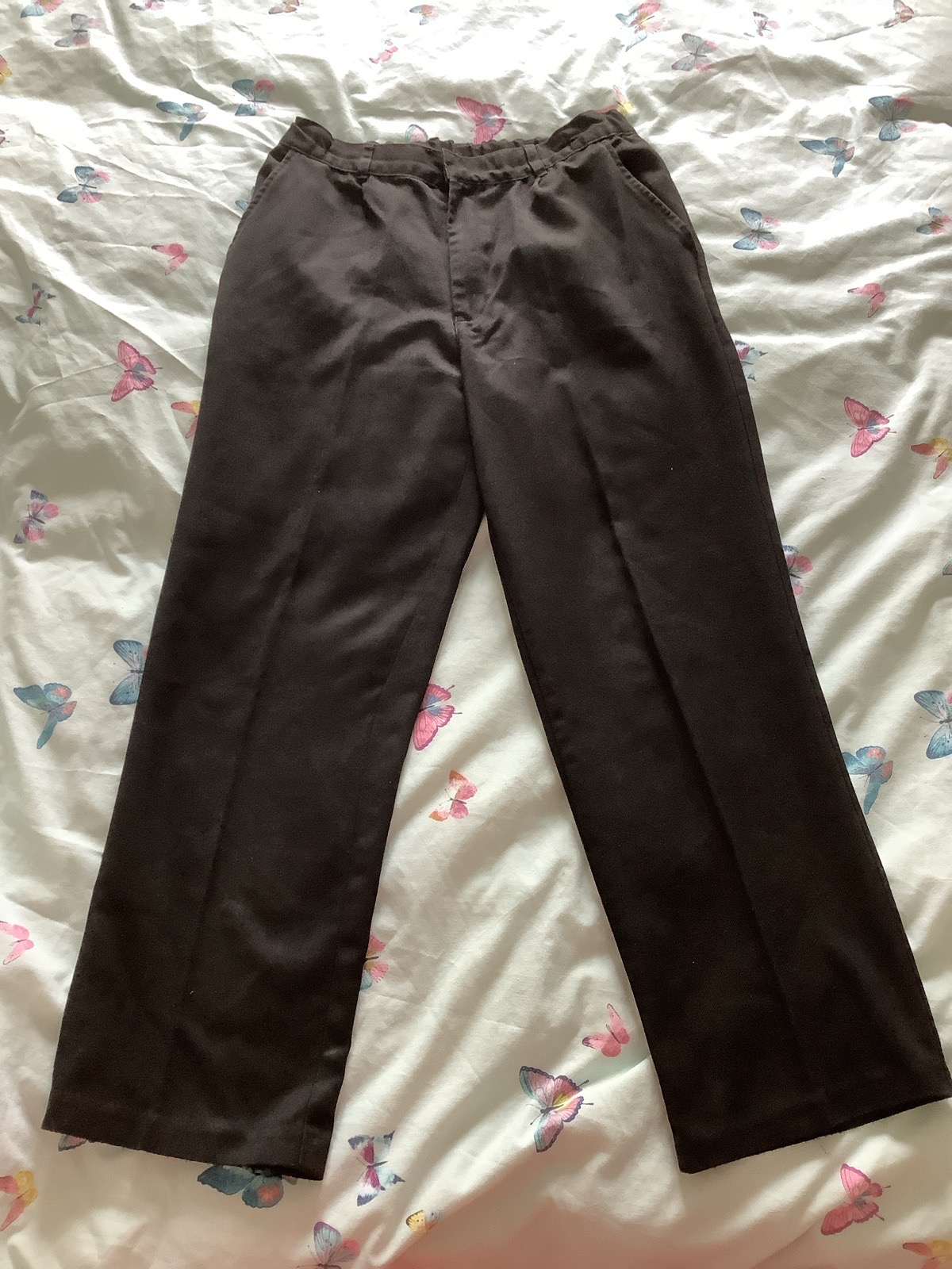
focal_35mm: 31
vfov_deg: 58.4
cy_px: 634
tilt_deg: -66.0
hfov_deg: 45.4
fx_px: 1137
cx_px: 476
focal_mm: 3.3
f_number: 2.4
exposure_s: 1/50
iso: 250
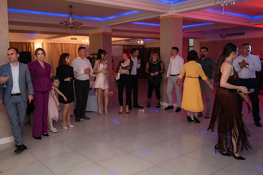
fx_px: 251
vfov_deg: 38.5
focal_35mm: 34
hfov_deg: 55.1
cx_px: 112
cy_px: 75
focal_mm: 30
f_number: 2.8
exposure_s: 1/200
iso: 1600
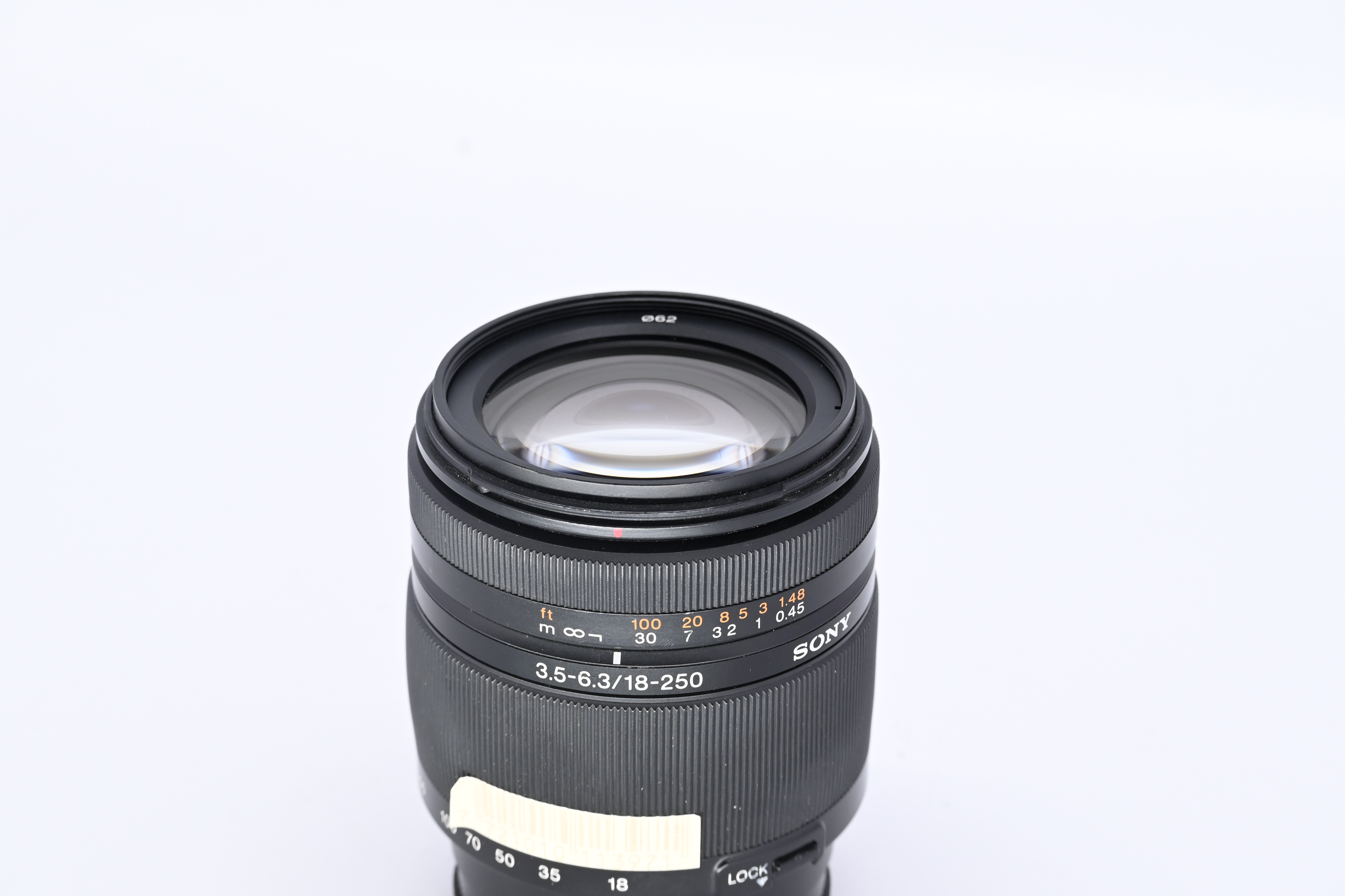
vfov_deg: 18.2
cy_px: 448
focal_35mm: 75
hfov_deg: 27.0
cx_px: 672
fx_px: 2802
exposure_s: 1/125
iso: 500
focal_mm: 50
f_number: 9
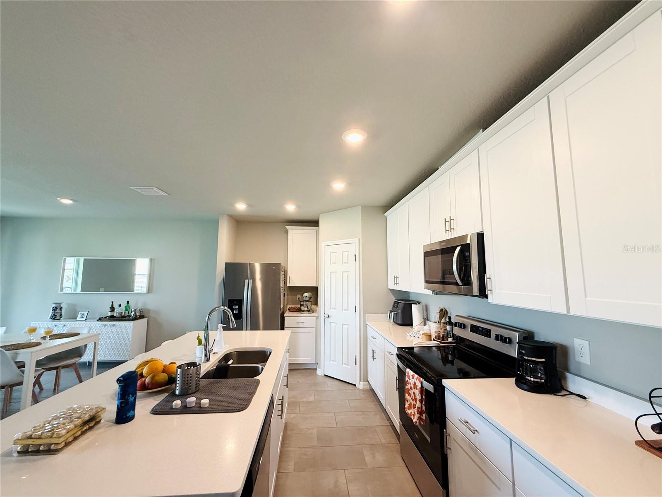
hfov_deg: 102.1
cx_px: 331
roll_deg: +0.5
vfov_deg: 85.7
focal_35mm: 14
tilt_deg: +6.7
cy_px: 248
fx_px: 268
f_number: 2.2
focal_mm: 2.22
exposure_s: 1/120
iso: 200
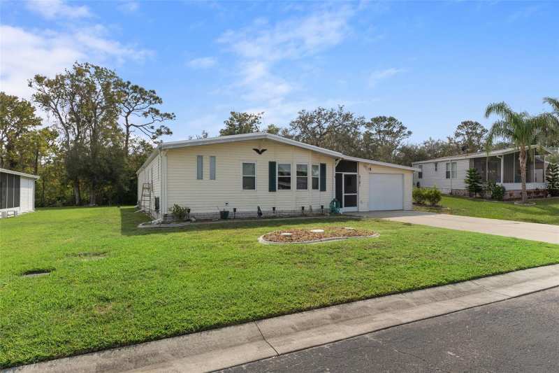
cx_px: 280
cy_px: 186
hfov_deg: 85.4
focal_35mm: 20
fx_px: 303
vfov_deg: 63.2
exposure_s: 1/640
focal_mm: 13
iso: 320
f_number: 8
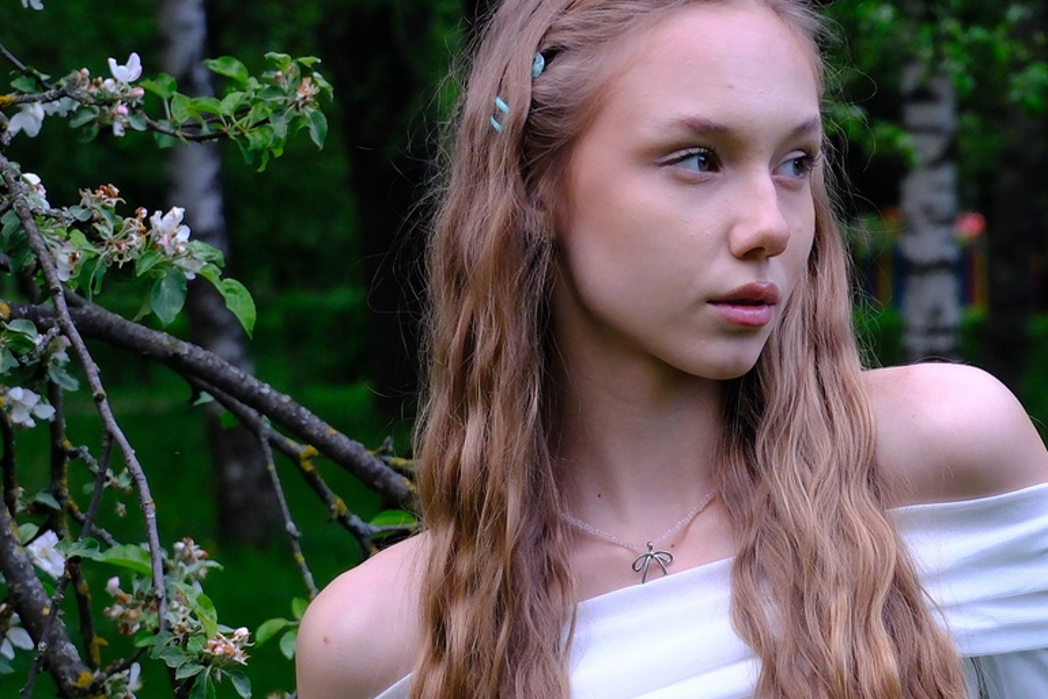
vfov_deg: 5.5
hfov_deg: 8.3
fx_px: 7248
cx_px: 760
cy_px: 740
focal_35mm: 249
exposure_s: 1/160
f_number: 4.8
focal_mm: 50
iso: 640
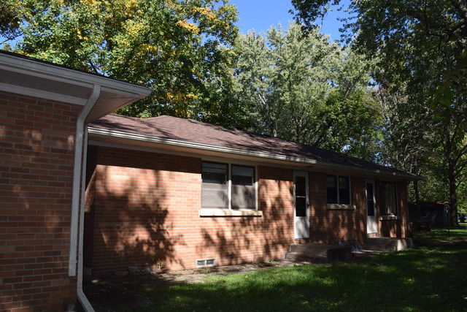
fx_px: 389
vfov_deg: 43.6
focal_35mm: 30
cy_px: 156
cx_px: 234
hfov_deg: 61.9
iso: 100
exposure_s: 1/200
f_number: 7.1
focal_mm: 20
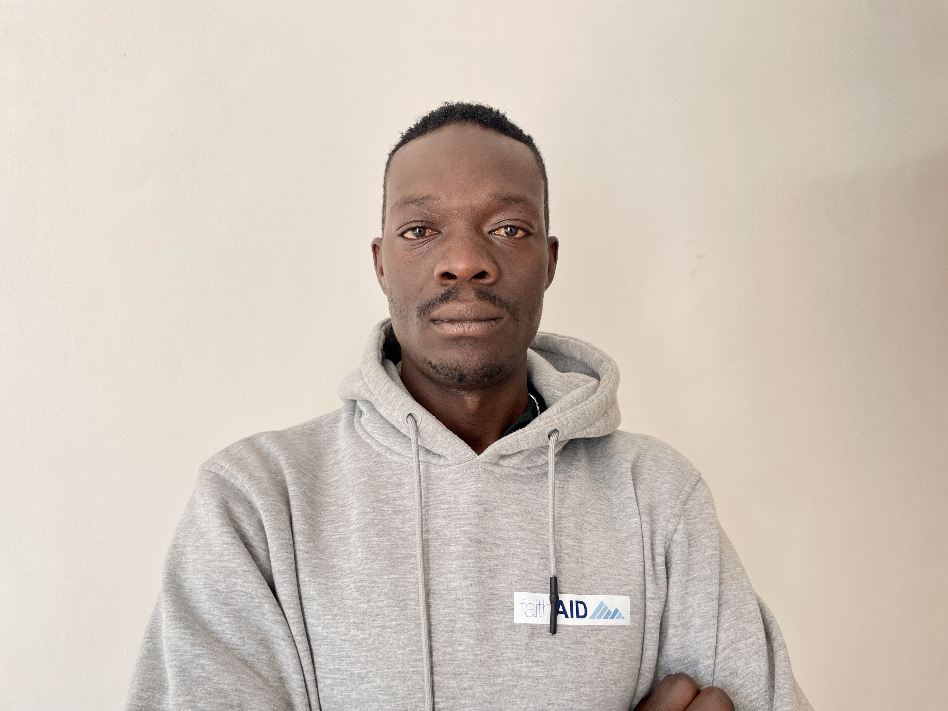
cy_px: 356
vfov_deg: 53.1
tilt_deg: +4.4
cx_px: 474
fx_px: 712
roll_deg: -0.9
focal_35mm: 26
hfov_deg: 67.3
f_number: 1.6
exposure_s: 1/219
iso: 32
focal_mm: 4.2
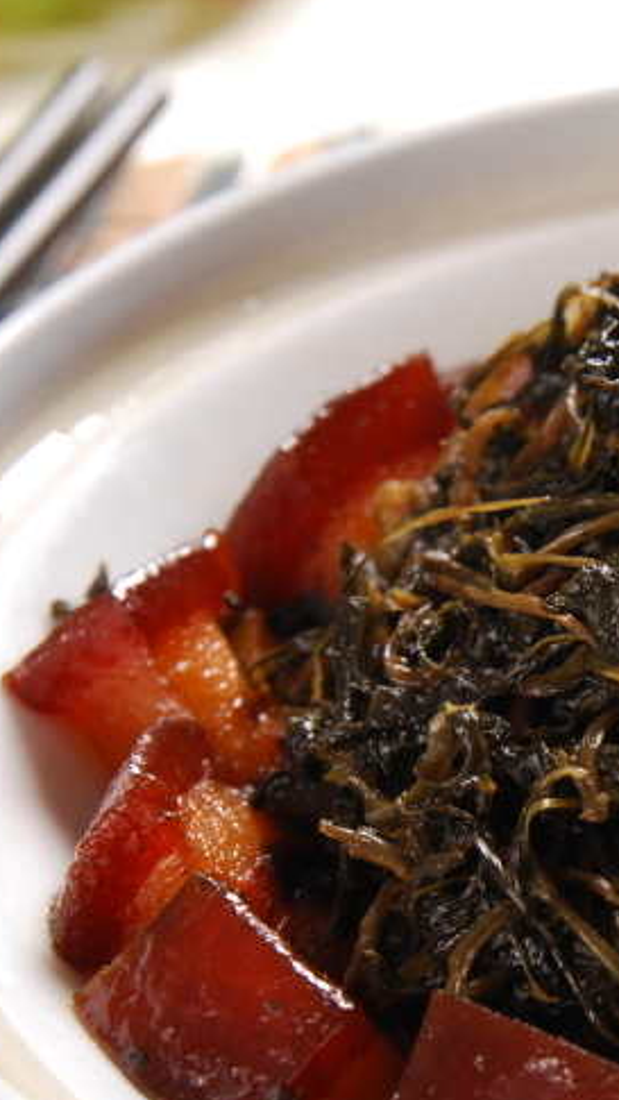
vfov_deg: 12.9
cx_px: 946
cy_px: 731
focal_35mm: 166
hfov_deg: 7.2
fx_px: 4841
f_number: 6.3
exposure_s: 1/100
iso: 200
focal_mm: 50
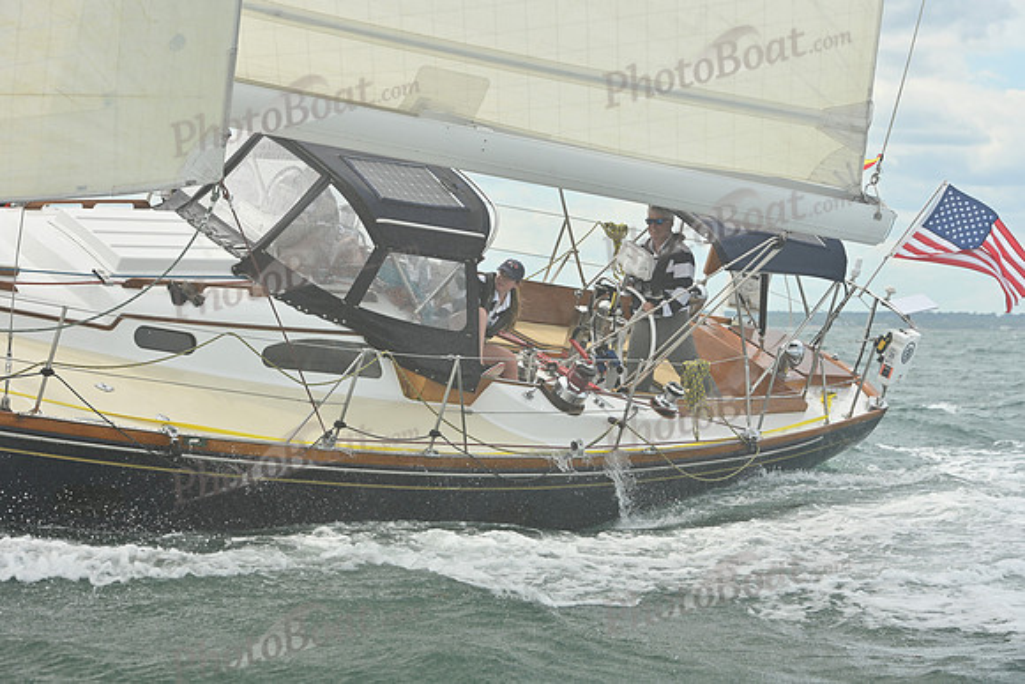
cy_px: 342
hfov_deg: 20.8
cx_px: 512
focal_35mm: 98
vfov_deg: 14.0
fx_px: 2791
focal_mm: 98
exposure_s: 1/1250
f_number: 10
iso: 320
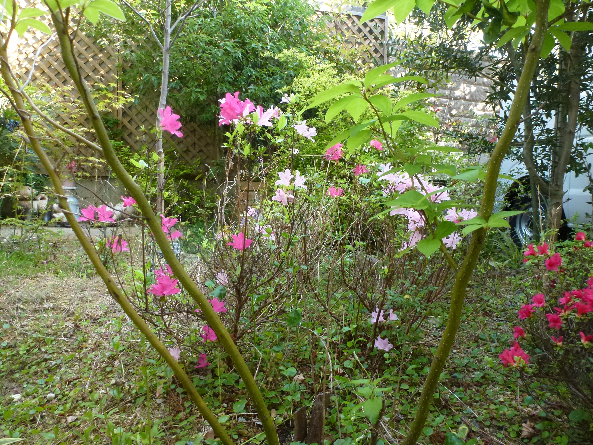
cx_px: 296
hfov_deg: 71.6
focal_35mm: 24
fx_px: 411
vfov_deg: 56.8
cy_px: 222
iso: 400
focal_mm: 4.3
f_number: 3.3
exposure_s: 1/125
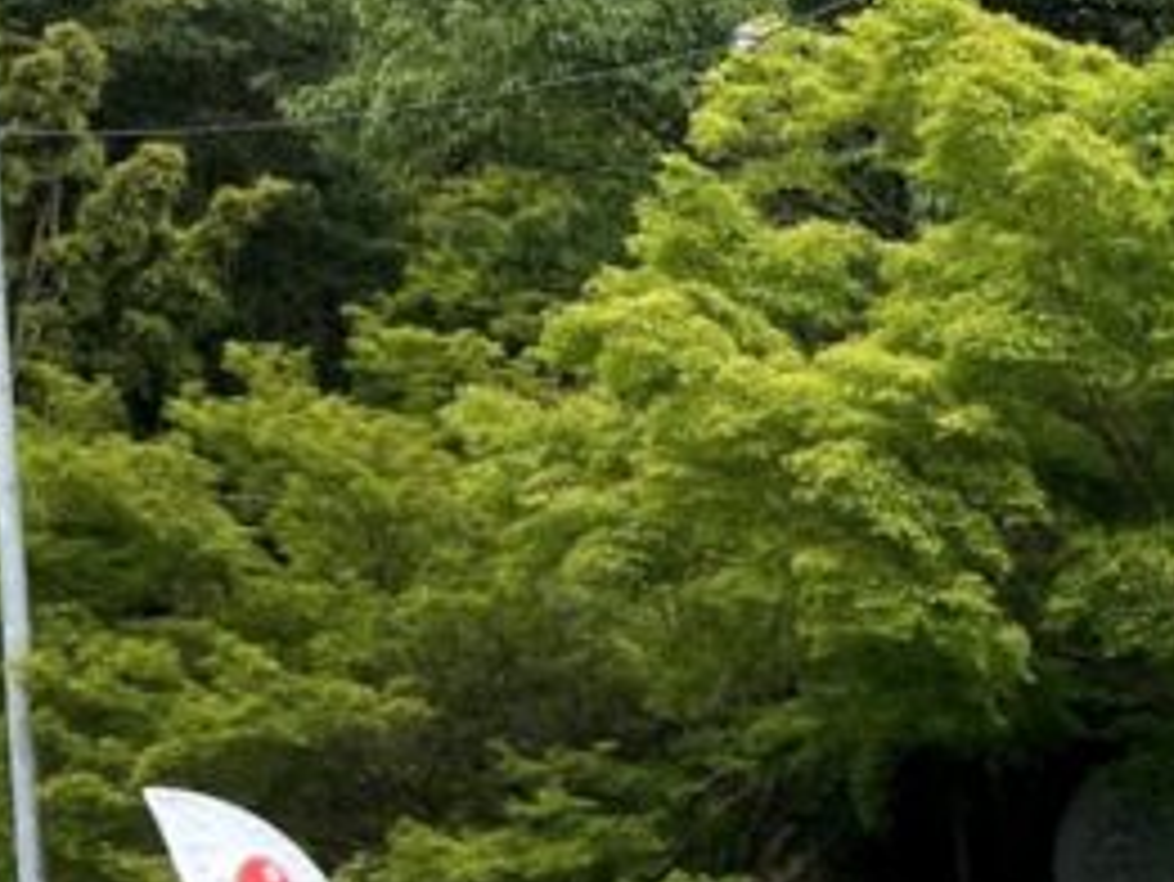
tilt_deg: -4.1
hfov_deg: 16.1
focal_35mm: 102
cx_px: 2159
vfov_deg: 13.0
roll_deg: +0.3
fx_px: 3461
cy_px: 1629
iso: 50
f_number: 1.5
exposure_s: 1/2208
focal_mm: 5.7
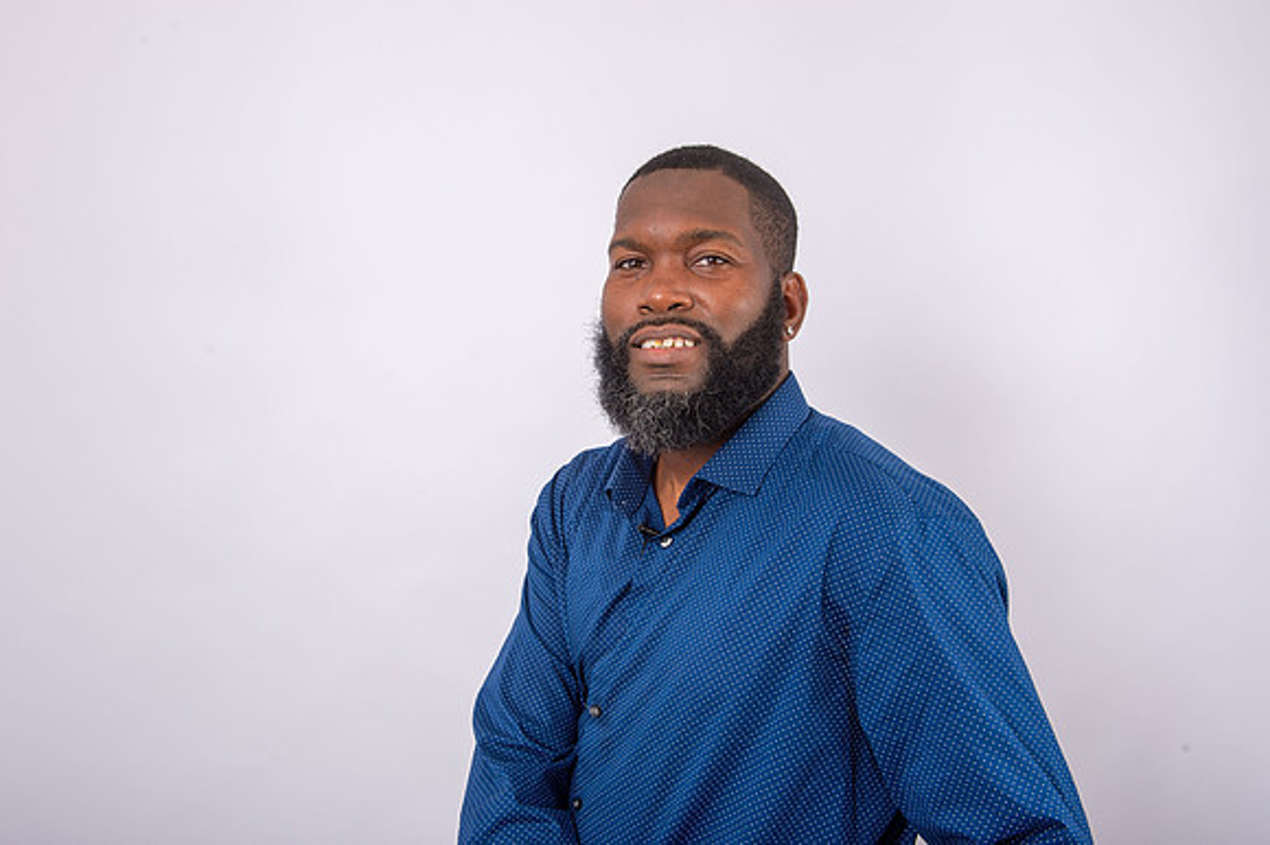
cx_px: 635
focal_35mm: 32
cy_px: 422
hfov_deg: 58.7
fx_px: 1128
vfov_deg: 41.1
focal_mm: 32
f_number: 9
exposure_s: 1/250
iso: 125
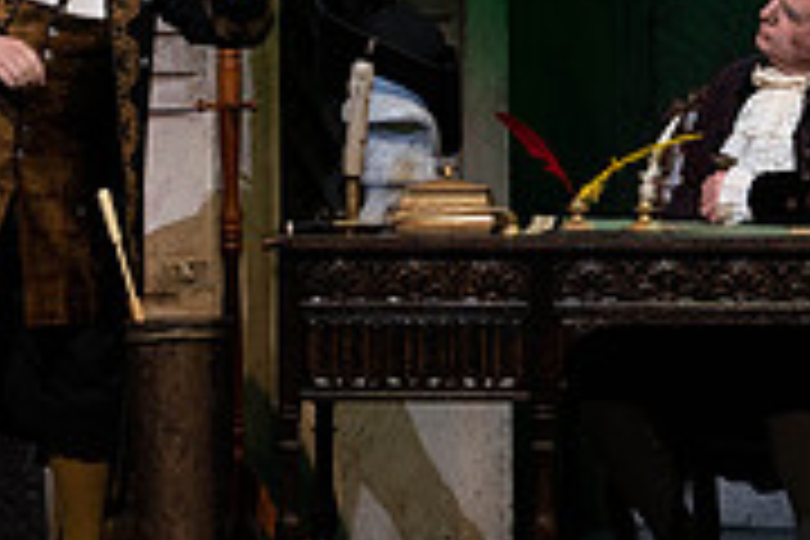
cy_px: -169
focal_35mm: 463
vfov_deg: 3.0
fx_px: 10417
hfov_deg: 4.5
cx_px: 266
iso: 3200
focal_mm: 144
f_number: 9
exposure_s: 1/250
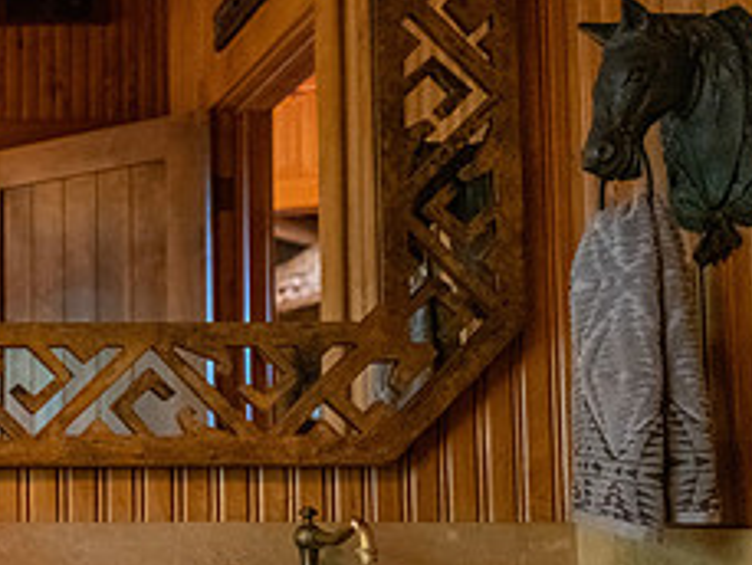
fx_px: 1326
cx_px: -156
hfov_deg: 27.7
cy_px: 422
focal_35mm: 61
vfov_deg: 23.8
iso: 4000
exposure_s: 1/125
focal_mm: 24
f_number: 2.8
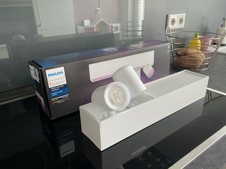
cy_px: 90
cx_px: 115
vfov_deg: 49.7
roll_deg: +0.7
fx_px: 183
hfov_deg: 63.5
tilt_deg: -24.5
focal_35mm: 28
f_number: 1.8
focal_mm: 4.25
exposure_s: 1/60
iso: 320
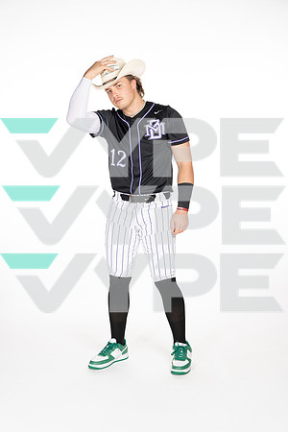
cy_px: 216
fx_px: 600
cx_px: 144
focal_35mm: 50
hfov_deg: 27.0
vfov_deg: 39.6
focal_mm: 50
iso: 250
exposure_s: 1/250
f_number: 5.6
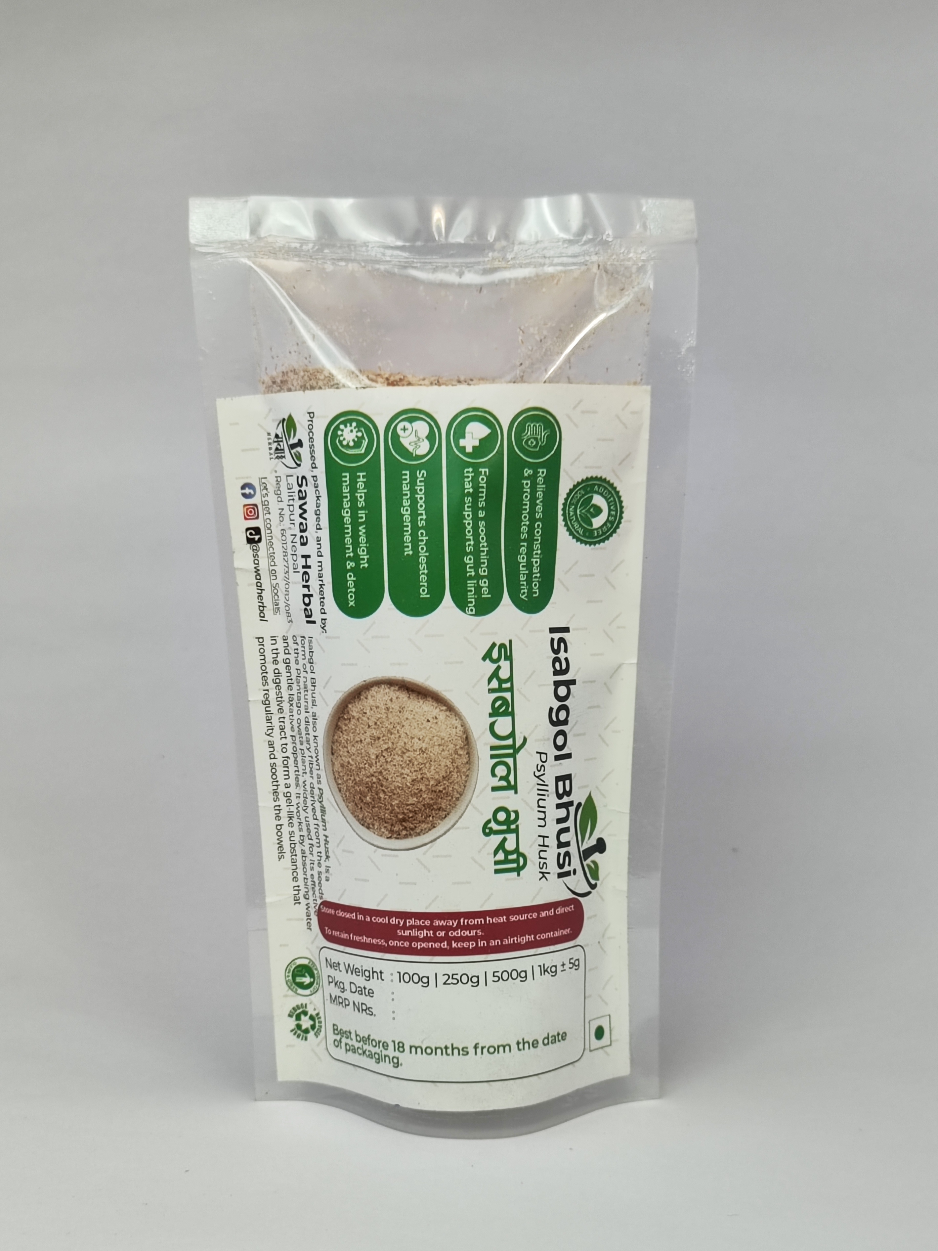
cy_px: 629
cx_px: 438
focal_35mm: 26
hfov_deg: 53.0
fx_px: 939
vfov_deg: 67.3
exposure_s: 1/100
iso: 221
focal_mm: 6.92
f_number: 1.9
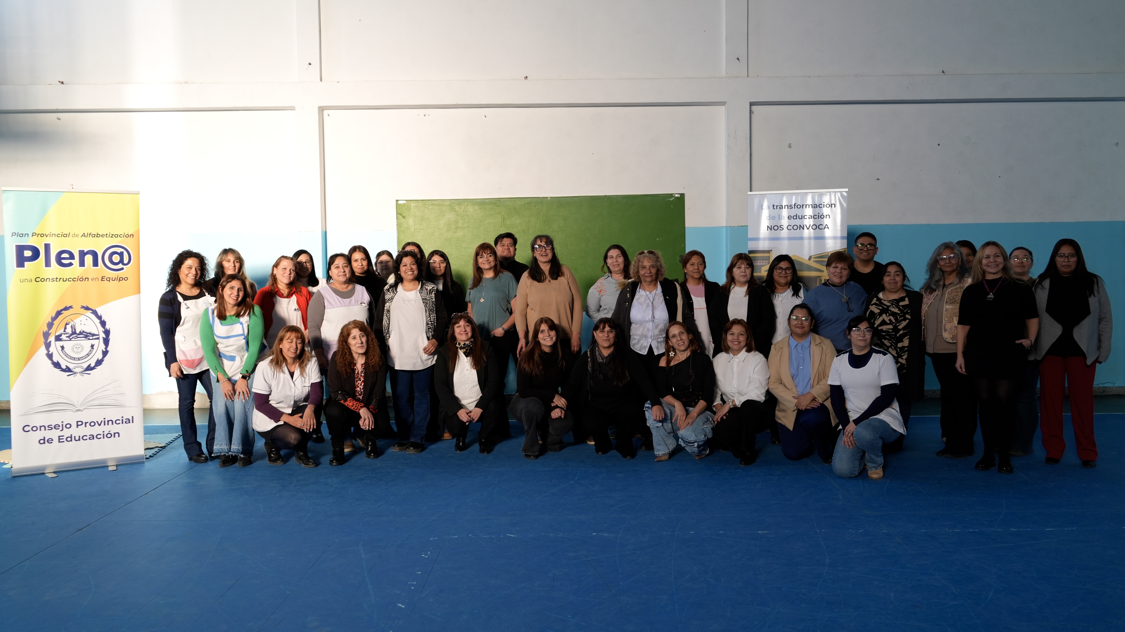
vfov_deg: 38.9
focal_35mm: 30
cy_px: 300
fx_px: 895
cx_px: 575
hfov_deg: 64.3
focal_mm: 28
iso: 640
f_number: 4.5
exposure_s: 1/125
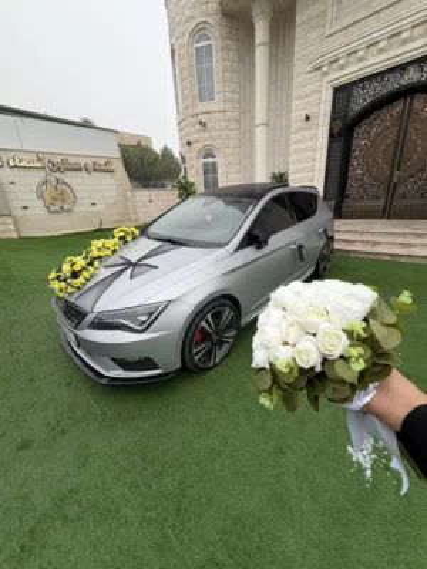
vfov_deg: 102.1
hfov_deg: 85.7
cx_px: 214
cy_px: 284
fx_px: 230
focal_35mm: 14
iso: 40
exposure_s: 1/210
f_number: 2.2
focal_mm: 2.22
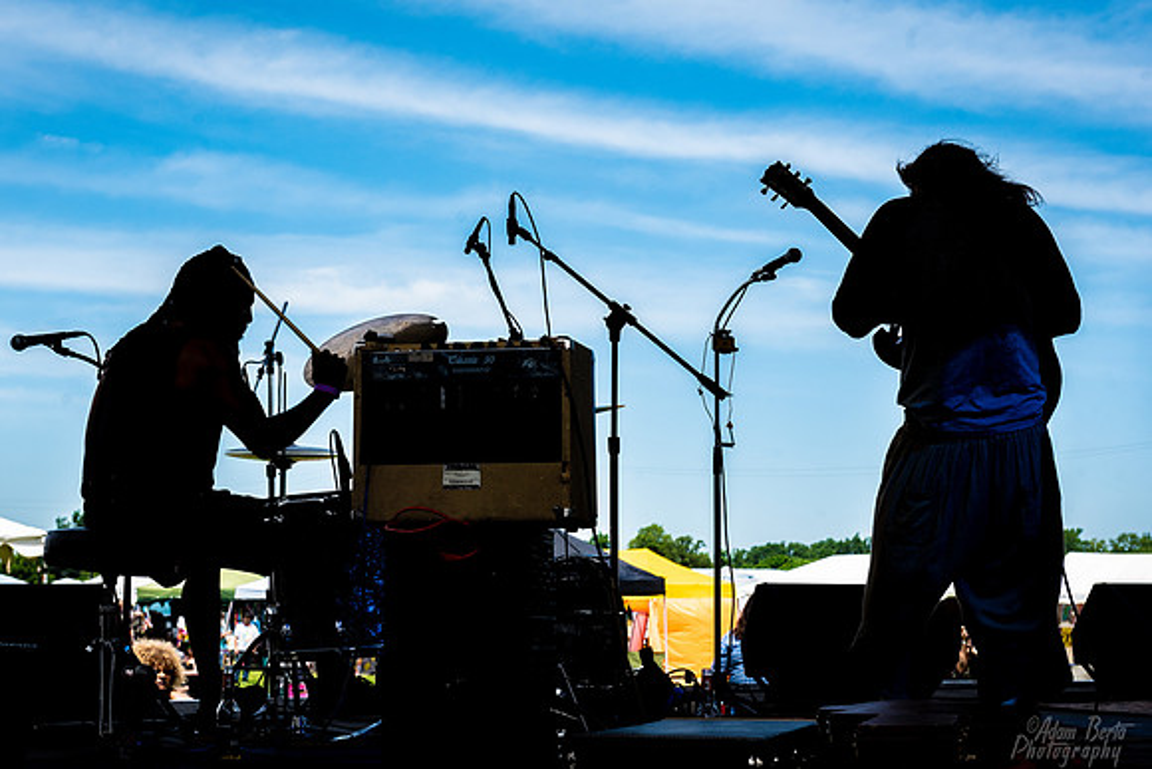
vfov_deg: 17.6
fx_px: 2476
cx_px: 535
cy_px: 344
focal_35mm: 77
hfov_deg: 26.2
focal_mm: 70
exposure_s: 1/500
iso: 400
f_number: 9
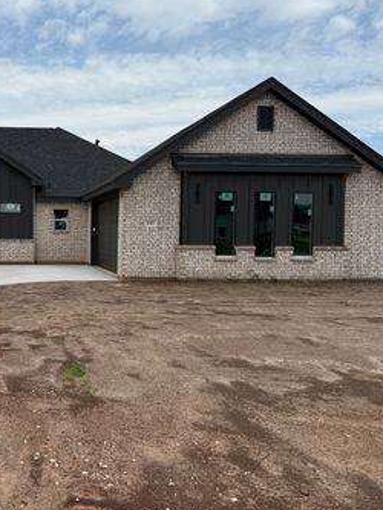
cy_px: 241
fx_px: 531
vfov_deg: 51.3
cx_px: 46
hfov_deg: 37.4
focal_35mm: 36
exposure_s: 1/4167
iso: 80
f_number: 1.78
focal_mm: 6.76
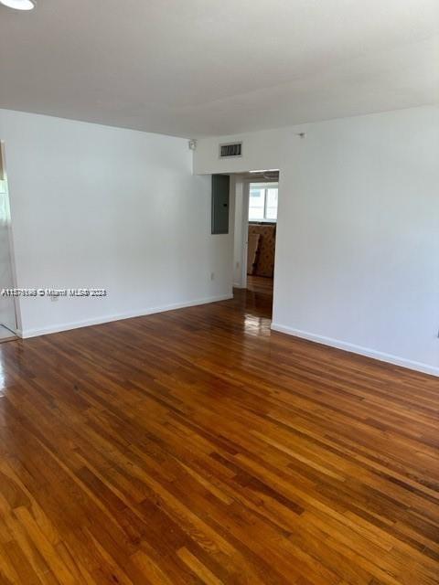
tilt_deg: -13.2
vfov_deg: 71.6
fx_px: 406
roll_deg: -0.6
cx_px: 220
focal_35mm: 24
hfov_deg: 56.8
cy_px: 292
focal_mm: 6.86
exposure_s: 1/183
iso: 80
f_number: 1.78
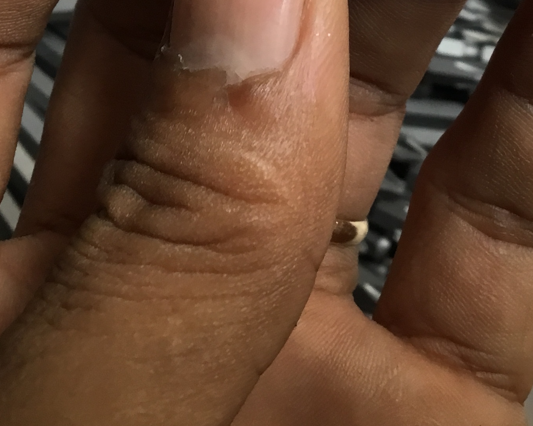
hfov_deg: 26.0
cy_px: -43
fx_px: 1151
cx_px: 327
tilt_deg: -75.6
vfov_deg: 20.0
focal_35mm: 73
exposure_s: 1/33
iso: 32
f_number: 2.4
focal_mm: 3.3
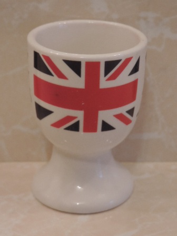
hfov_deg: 17.4
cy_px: 118
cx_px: 88
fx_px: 580
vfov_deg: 23.0
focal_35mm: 85
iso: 400
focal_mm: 15.1
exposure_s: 1/25
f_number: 4
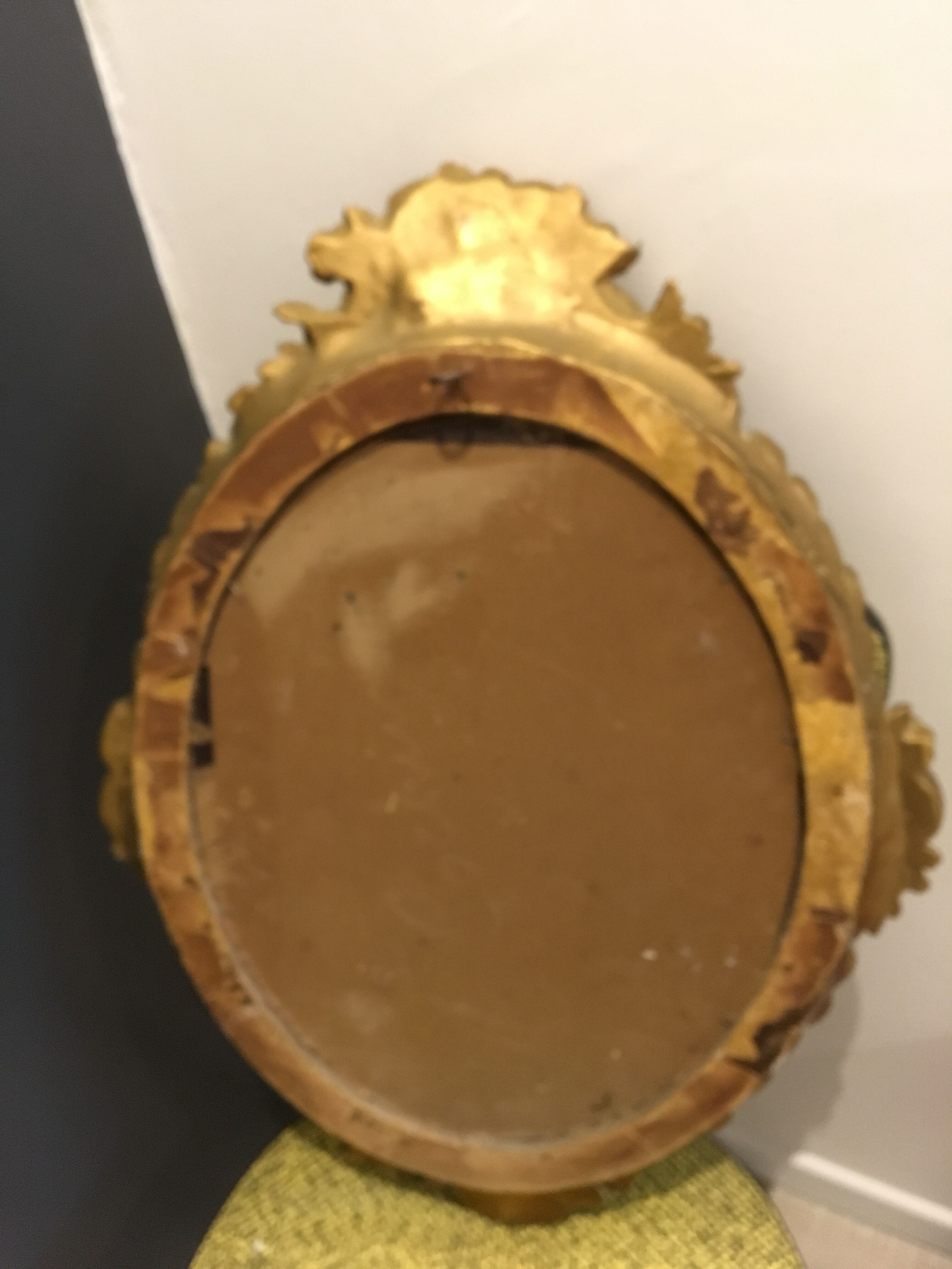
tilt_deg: -43.9
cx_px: 476
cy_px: 634
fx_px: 1063
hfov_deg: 48.2
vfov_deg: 61.7
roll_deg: +7.0
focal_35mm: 29
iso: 200
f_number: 2.2
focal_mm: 4.15
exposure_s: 1/17
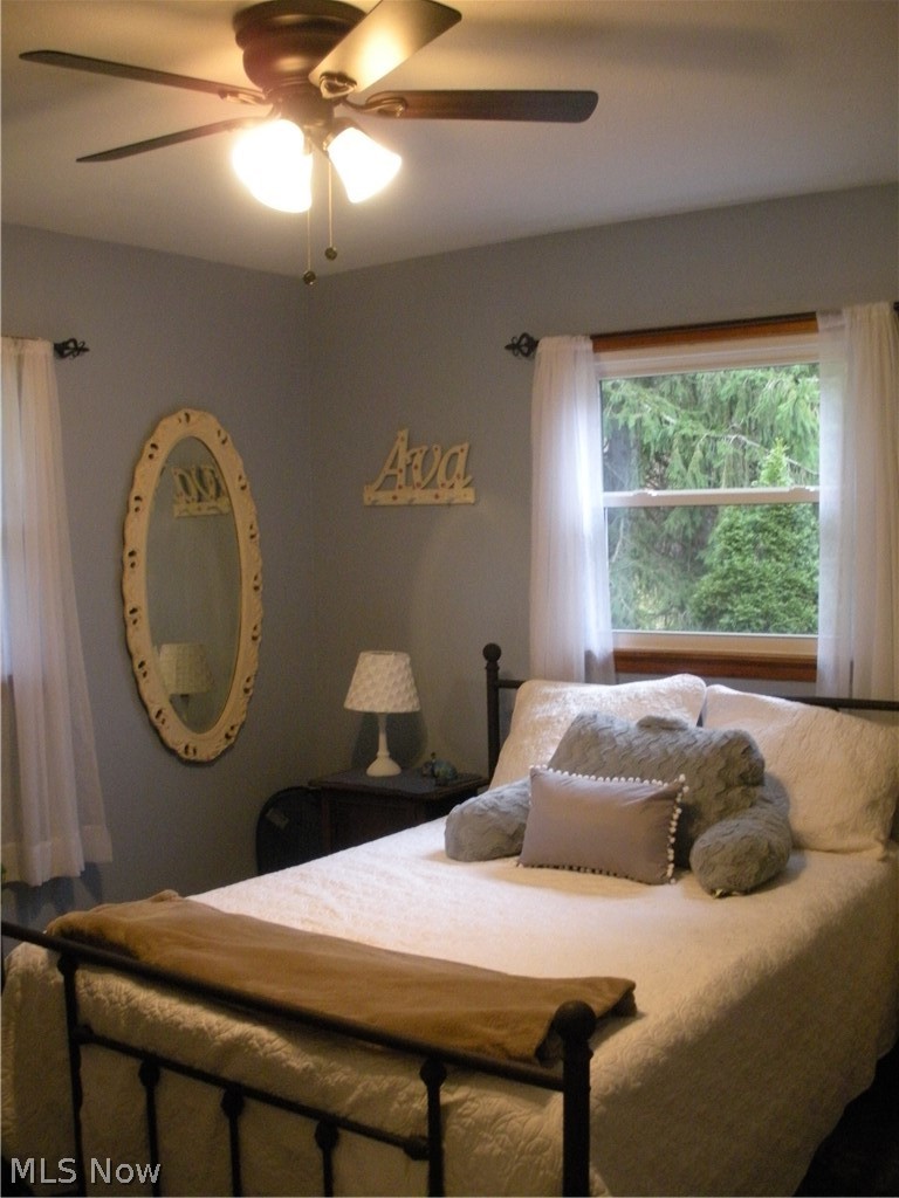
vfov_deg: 51.4
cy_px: 599
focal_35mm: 36
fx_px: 1247
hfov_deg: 39.7
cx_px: 450
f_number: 3.5
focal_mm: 6.3
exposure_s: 1/35.8
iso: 400
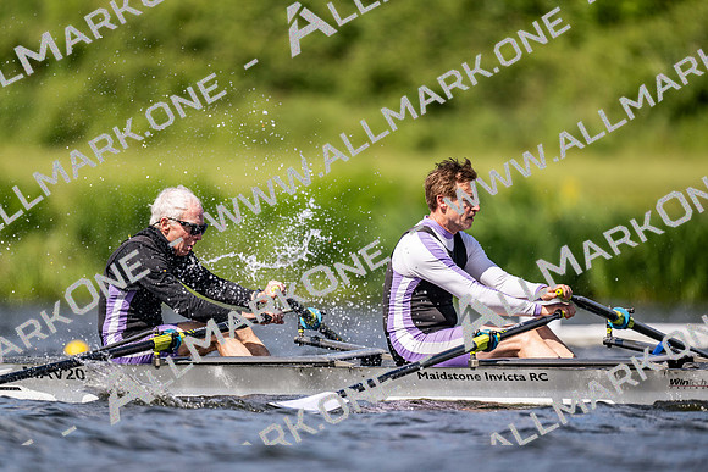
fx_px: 11802
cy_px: 236
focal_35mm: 600
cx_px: 354
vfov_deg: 2.3
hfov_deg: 3.4
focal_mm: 600
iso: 280
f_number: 4
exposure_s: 1/2500
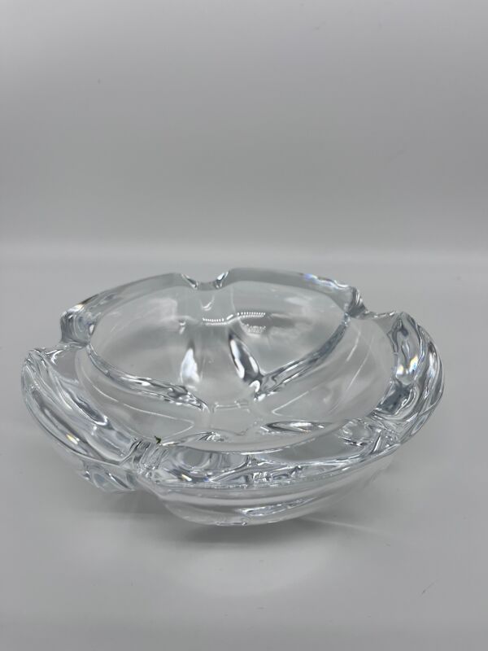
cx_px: 244
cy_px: 326
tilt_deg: -27.5
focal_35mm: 26
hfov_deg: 53.1
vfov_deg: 67.3
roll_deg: +0.9
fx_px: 489
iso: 50
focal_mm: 5.1
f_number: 1.6
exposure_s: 1/804
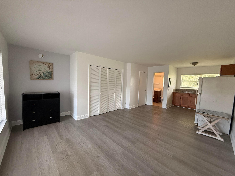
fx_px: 95
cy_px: 88
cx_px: 118
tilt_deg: -4.2
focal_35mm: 14
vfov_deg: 85.7
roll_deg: -2.2
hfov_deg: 102.1
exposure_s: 1/120
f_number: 2.2
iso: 320
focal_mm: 2.22
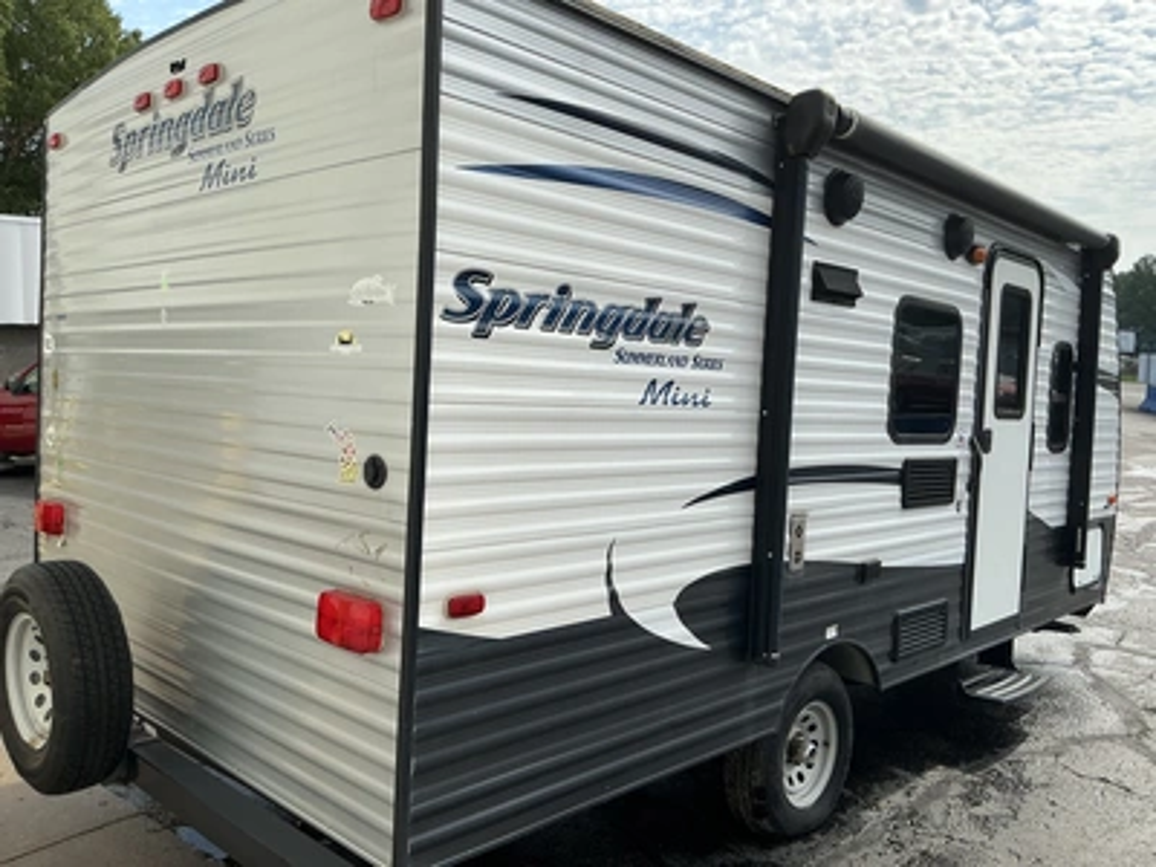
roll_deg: +0.3
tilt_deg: -5.2
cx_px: 578
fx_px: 935
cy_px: 434
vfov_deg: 49.7
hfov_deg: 63.4
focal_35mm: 28
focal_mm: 3
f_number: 1.8
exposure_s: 1/1912
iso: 25
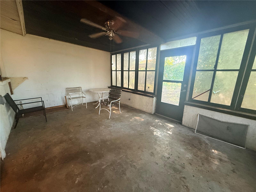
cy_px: 96
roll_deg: -1.9
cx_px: 128
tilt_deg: -12.4
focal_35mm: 14
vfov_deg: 85.7
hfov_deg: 102.1
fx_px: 104
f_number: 2.2
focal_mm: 2.22
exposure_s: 1/60
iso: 500
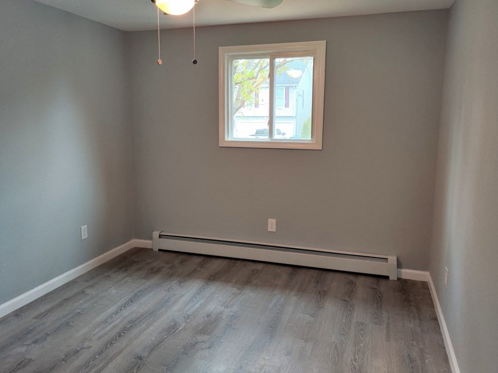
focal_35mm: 27
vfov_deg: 51.4
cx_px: 249
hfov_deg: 65.3
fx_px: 388
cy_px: 186
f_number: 1.65
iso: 500
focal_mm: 4.75
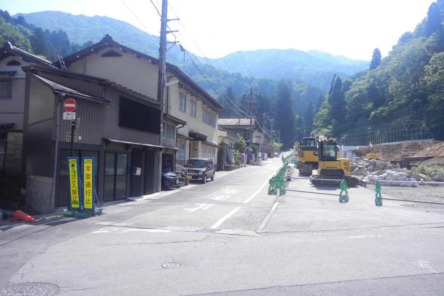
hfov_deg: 58.7
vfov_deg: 41.1
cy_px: 152
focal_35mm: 32
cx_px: 221
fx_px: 395
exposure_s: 1/735
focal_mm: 5.4
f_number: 3.5
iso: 160
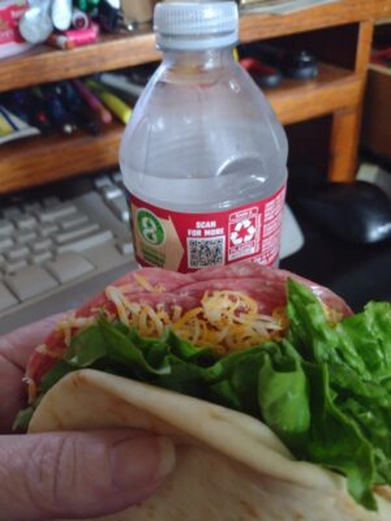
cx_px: 196
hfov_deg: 51.4
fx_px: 407
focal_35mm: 27
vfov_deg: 65.3
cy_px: 260
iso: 644
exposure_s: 1/30
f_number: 1.7
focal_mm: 4.71
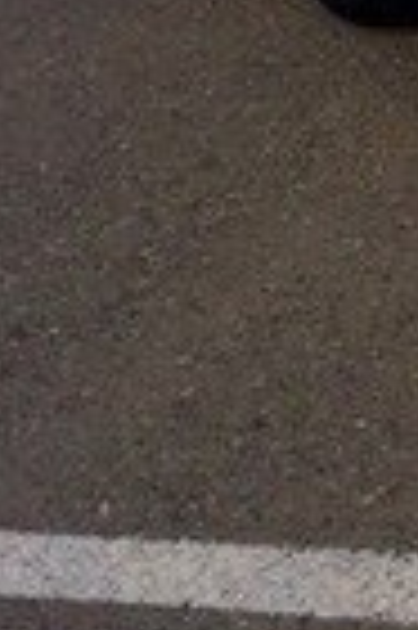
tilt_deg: -20.1
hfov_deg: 7.8
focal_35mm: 142
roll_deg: +1.5
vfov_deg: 14.1
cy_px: -61
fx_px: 2479
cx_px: 1407
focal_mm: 4.15
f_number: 2.2
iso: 32
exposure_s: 1/250
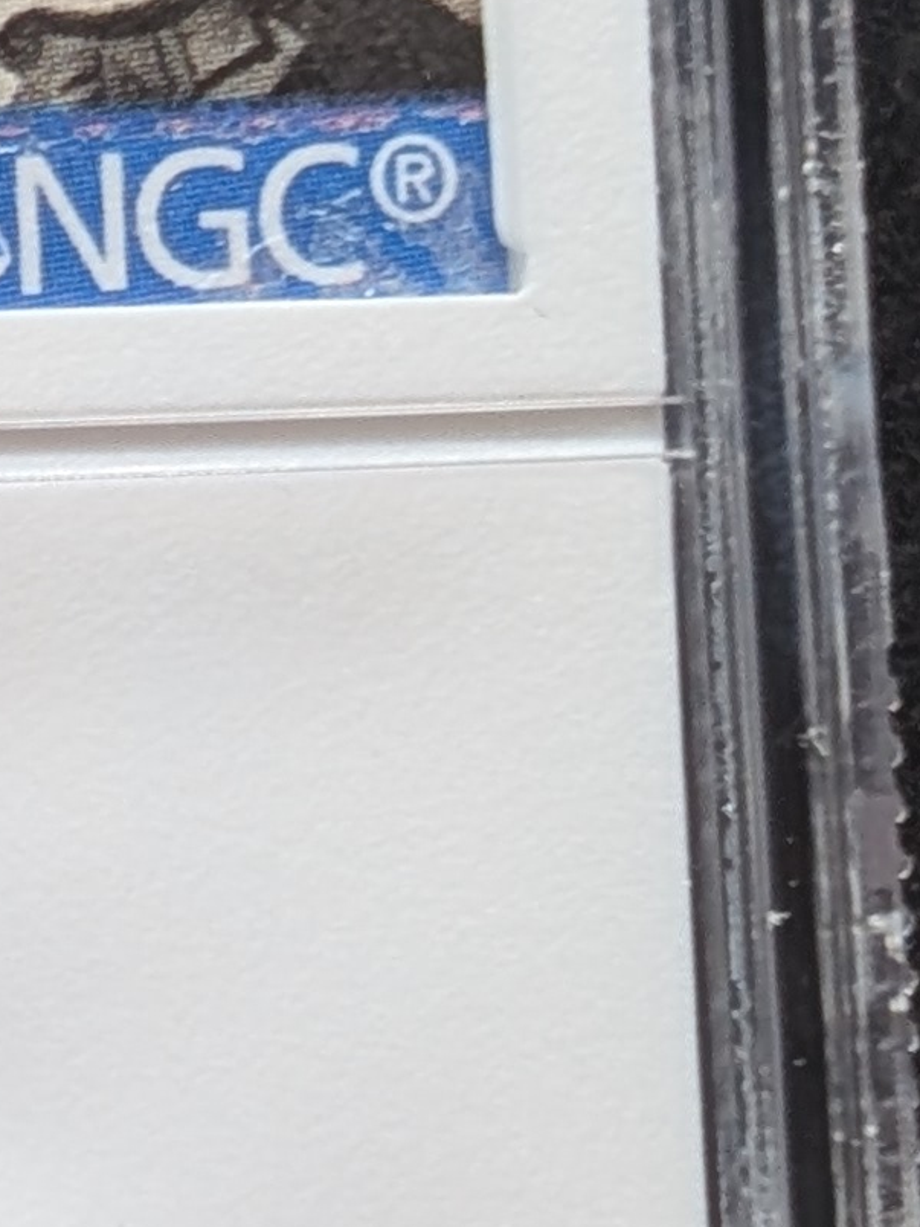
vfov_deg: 7.9
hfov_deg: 5.9
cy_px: 1126
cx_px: -658
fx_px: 8824
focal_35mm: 249
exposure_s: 1/28.1
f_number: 1.68
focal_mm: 6.9
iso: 33
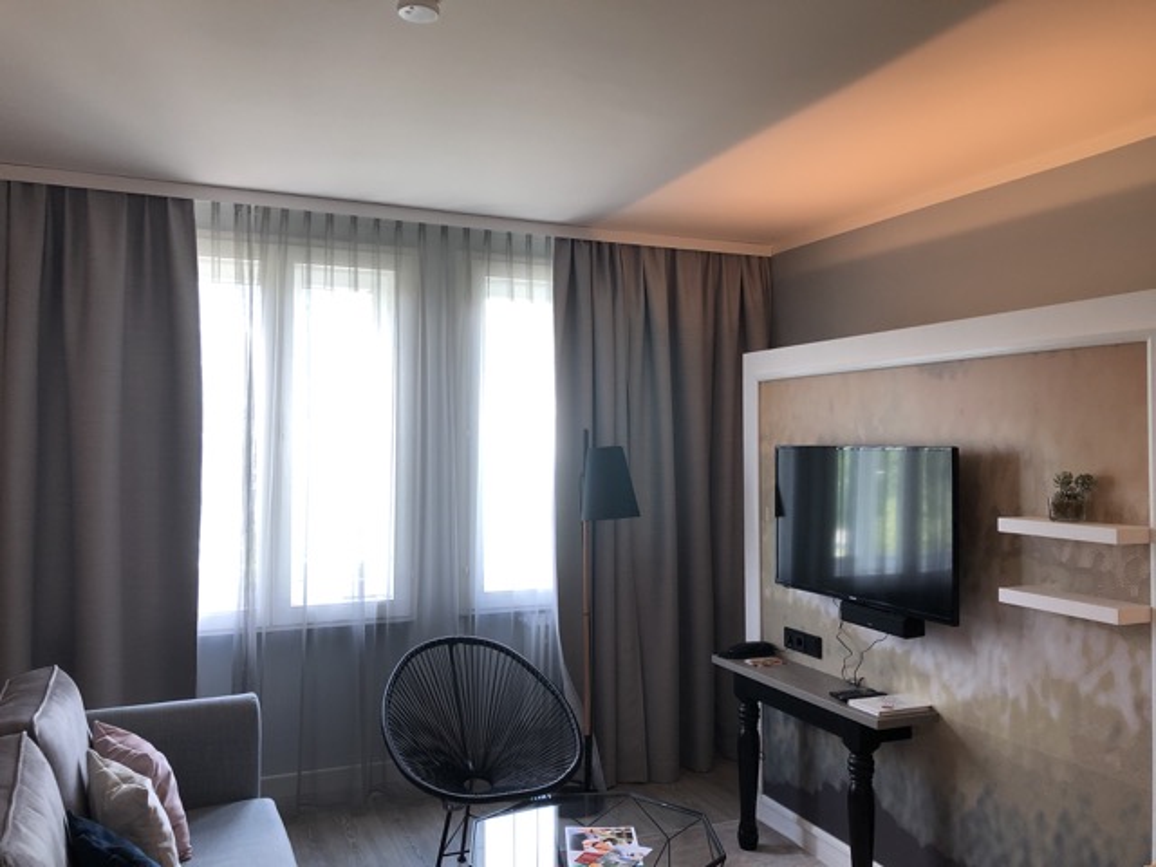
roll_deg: +0.3
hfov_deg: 63.4
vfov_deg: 49.7
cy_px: 434
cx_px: 578
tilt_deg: +1.2
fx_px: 935
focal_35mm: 28
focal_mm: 3.99
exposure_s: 1/33
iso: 25
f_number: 1.8
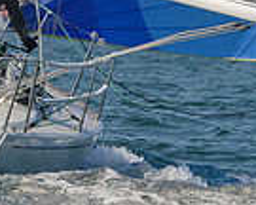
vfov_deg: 2.1
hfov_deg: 2.6
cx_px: 163
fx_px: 5645
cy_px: -77
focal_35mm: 745
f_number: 9
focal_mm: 185
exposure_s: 1/800
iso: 400
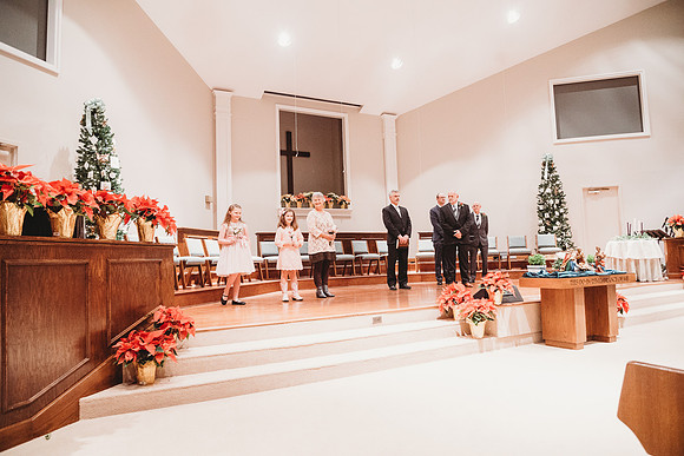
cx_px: 342
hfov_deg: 73.7
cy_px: 228
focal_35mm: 24
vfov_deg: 53.2
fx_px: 456
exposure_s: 1/125
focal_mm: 24
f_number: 4
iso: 5000
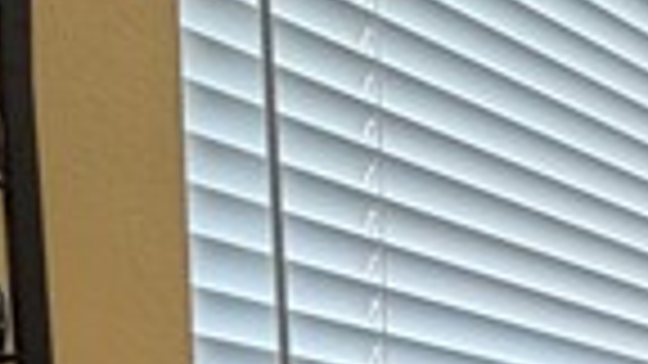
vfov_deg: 14.7
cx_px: 1188
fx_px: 1168
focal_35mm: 68
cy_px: 724
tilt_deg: -2.1
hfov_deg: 20.7
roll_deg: -0.1
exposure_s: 1/60
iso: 320
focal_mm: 2.22
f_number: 2.2
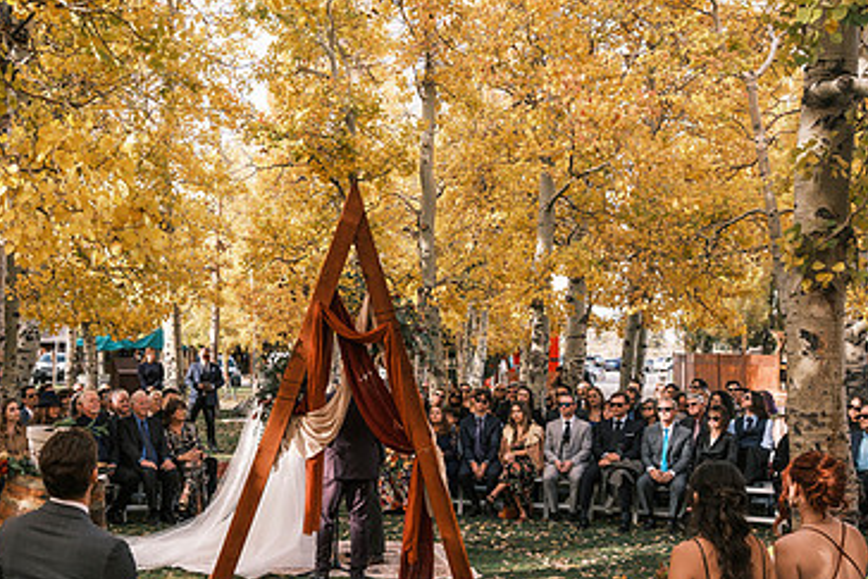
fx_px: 1037
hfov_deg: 44.6
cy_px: 330
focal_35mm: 43
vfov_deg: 31.2
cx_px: 279
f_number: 5.6
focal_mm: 18
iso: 160
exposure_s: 1/250
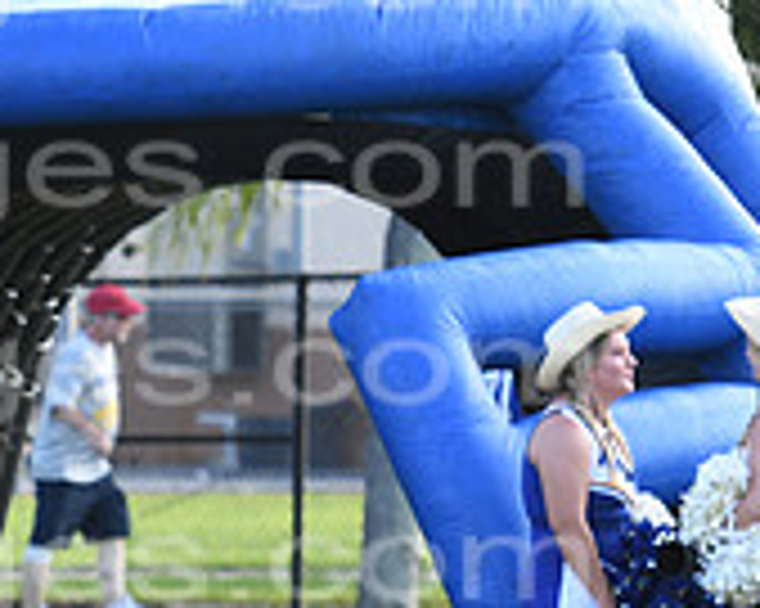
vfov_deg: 2.3
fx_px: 15219
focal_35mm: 677
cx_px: -418
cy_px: 471
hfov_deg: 2.9
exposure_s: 1/250
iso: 220
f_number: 5.6
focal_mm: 140
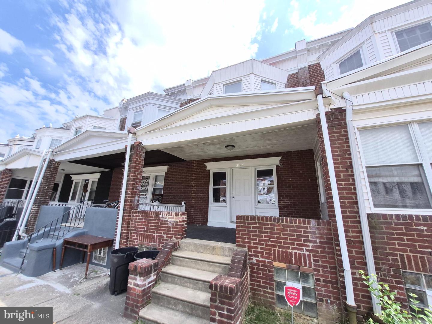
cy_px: 162
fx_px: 162
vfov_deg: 89.9
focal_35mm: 13
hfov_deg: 106.2
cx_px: 216
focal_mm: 1.74
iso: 40
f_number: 2.2
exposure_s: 1/1456
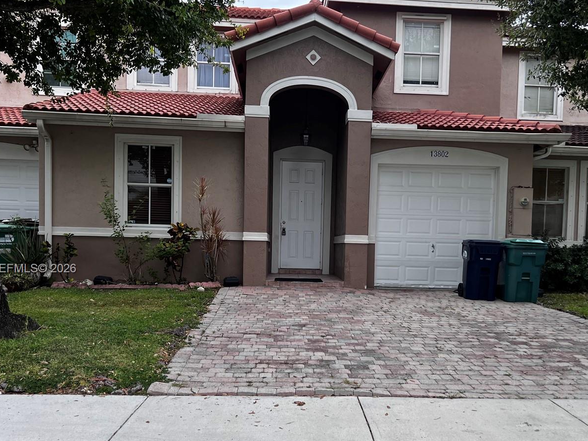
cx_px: 318
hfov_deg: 52.6
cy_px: 269
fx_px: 594
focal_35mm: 35
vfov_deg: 40.5
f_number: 1.5
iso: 80
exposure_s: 1/121
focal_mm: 5.7
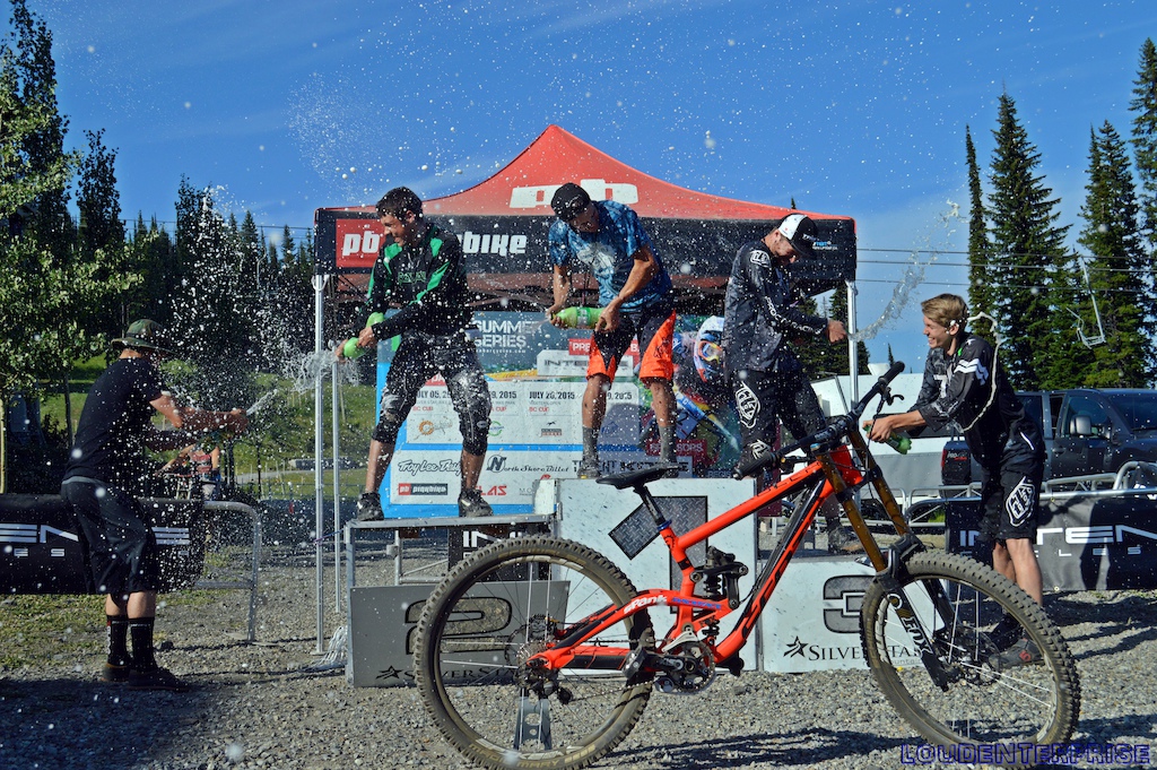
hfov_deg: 46.4
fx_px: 1349
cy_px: 385
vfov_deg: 31.8
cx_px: 578
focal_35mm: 42
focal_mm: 28
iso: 400
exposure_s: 1/1600
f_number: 6.3
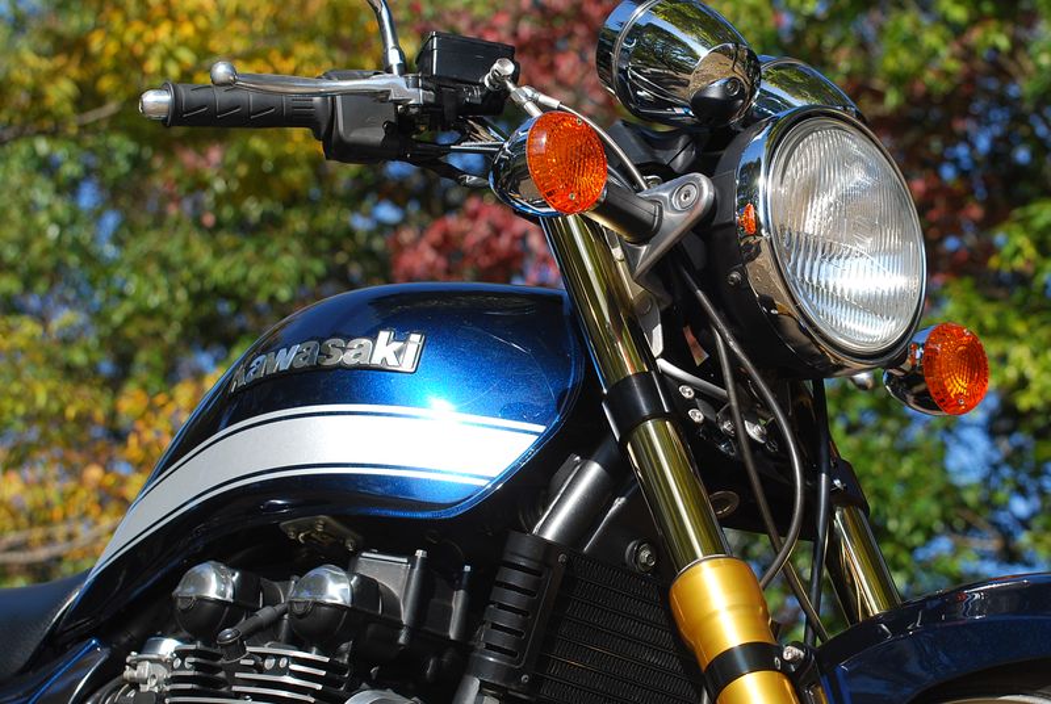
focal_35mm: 105
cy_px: 352
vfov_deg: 13.1
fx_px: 3070
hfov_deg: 19.4
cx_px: 526
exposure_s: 1/320
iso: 200
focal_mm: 70
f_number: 8
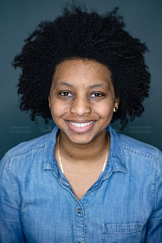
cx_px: 81
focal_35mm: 85
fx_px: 574
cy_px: 122
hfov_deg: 16.1
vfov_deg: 23.9
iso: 2000
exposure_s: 1/250
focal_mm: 85
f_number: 3.5
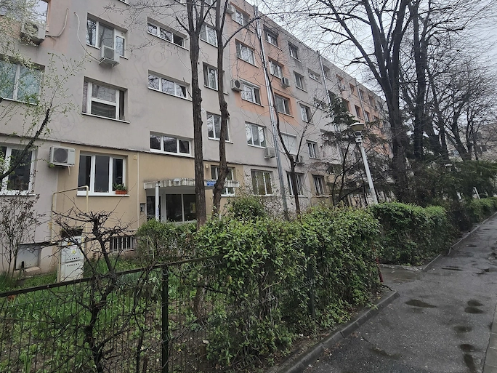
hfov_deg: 82.4
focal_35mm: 19
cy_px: 116
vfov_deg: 66.3
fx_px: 273
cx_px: 175
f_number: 2.2
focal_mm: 2.2
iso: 50
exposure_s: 1/324
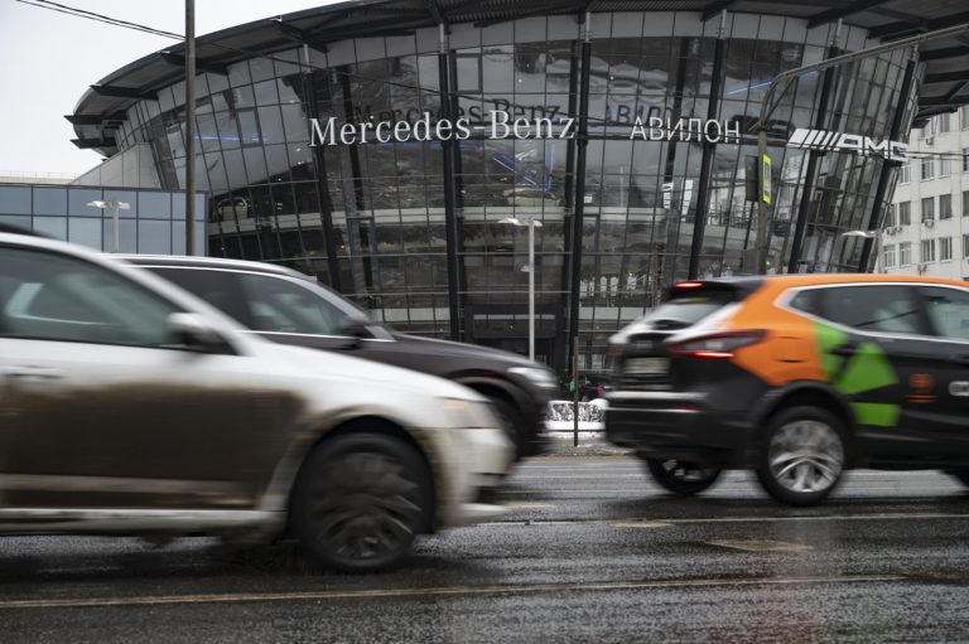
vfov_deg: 19.4
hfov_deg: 28.9
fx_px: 1883
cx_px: 484
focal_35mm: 70
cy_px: 322
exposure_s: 1/50
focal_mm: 70
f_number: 8
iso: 100
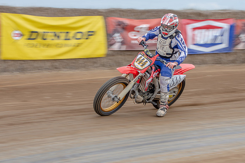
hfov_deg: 15.8
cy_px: 68
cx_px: 129
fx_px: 884
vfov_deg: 10.5
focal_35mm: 130
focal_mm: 70
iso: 160
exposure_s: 1/125
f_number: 8
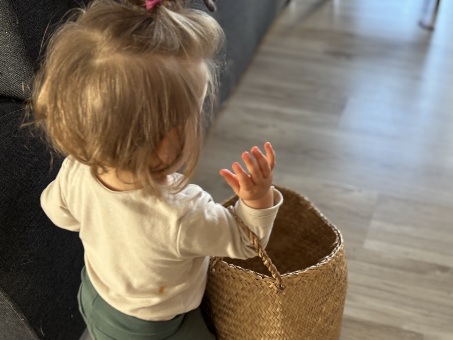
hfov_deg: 46.1
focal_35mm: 40
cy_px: 237
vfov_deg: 35.5
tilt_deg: -49.1
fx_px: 523
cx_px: 302
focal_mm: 5.96
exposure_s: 1/60
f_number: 1.6
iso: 160
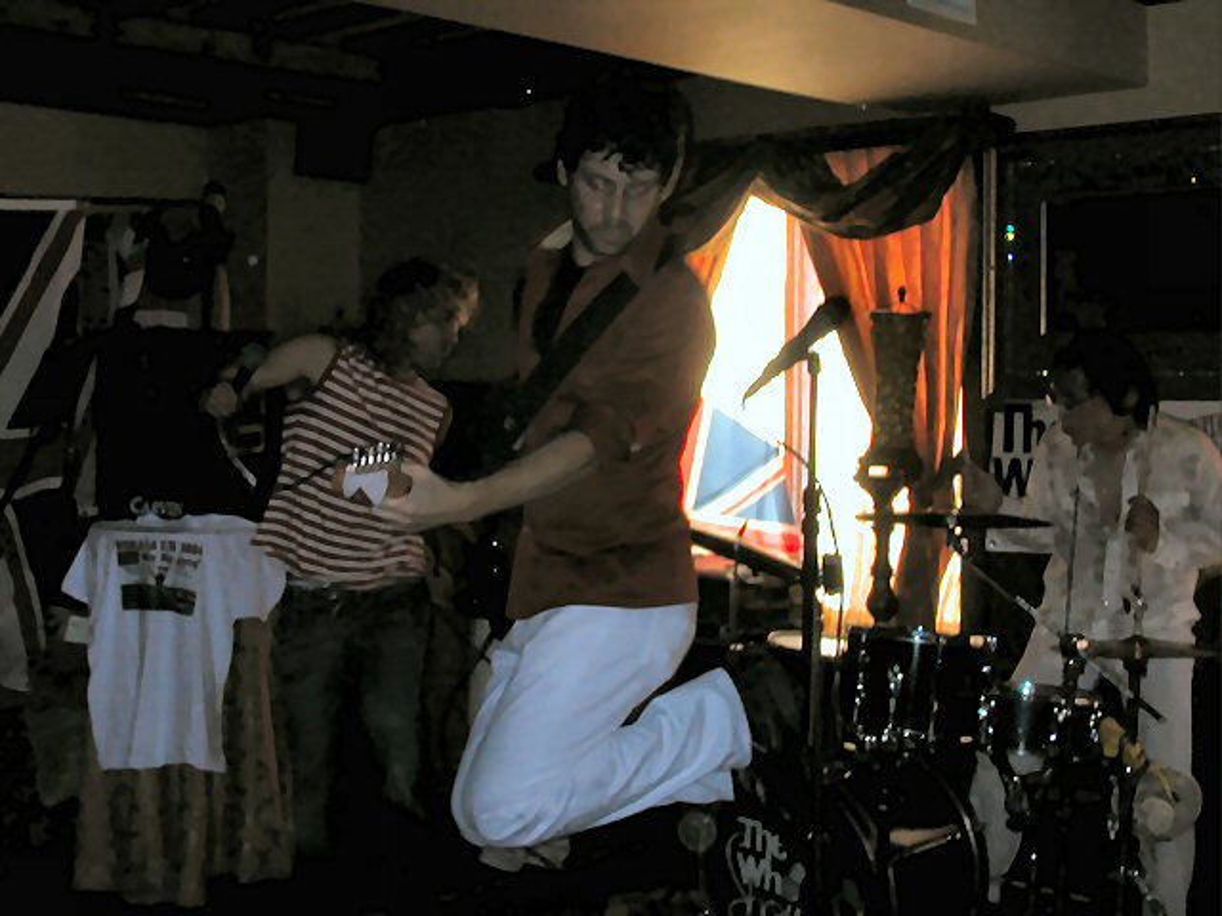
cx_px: 611
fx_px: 1730
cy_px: 458
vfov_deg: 29.7
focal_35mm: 49
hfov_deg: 38.9
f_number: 5.2
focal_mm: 7.5
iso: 107
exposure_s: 1/30
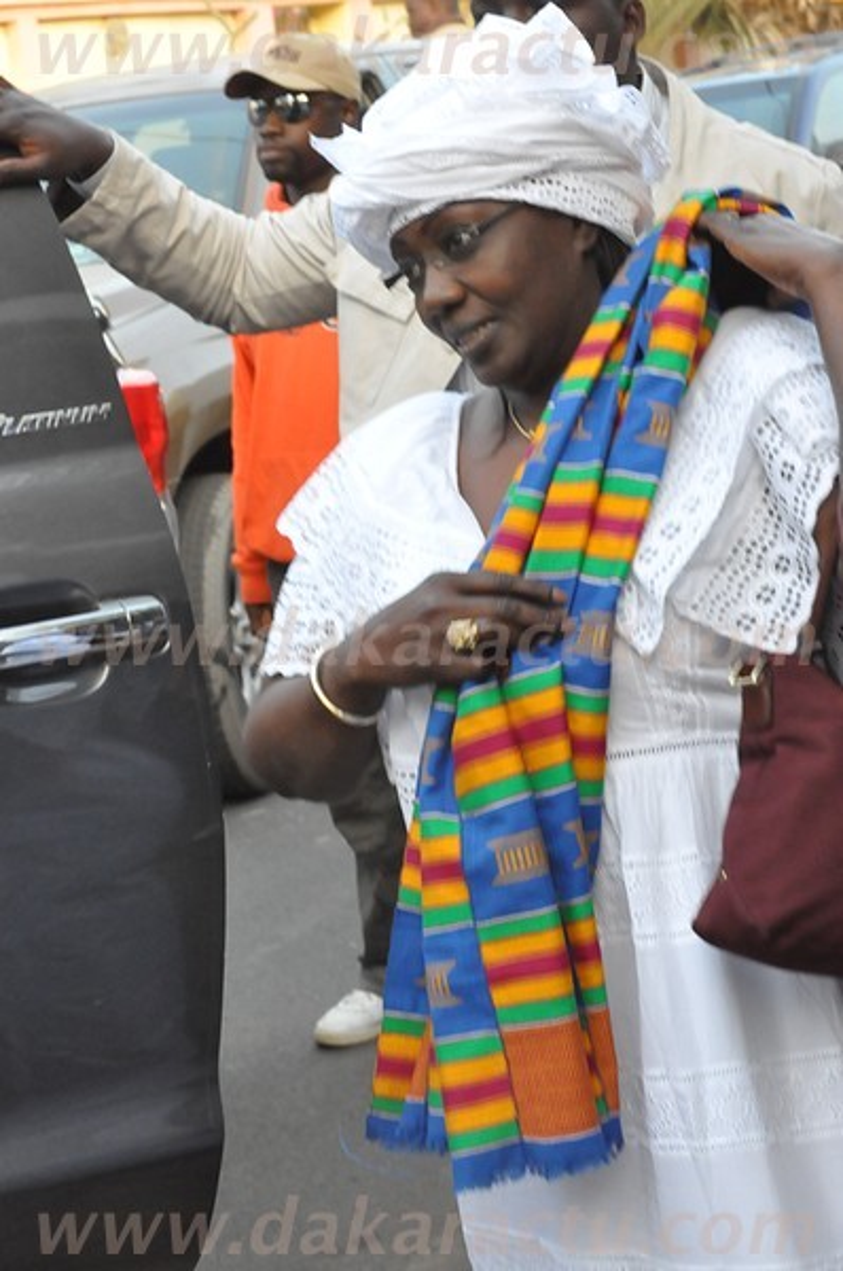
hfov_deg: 16.5
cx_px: 422
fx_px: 2908
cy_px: 636
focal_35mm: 82
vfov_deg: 24.7
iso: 3200
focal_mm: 55
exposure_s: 1/160
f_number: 13
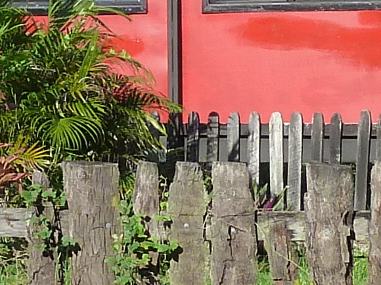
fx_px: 3643
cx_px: 101
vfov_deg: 4.5
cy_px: 7
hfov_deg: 6.0
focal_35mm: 331
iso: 125
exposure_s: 1/400
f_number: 4
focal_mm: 7.9
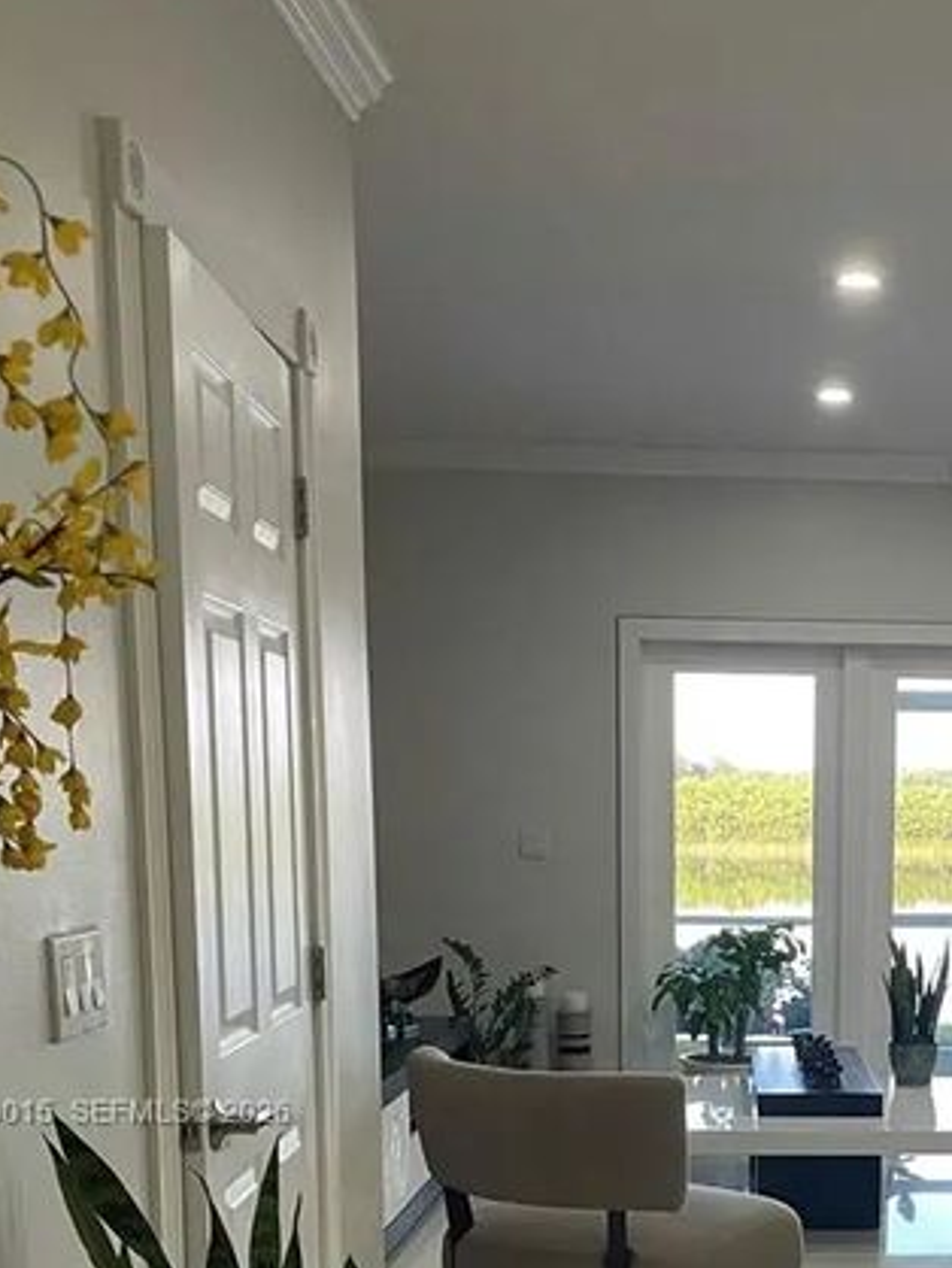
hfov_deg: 26.6
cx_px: 861
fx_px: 1941
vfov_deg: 34.4
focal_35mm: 53
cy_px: 1115
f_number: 1.6
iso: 200
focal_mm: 4.2
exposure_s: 1/60
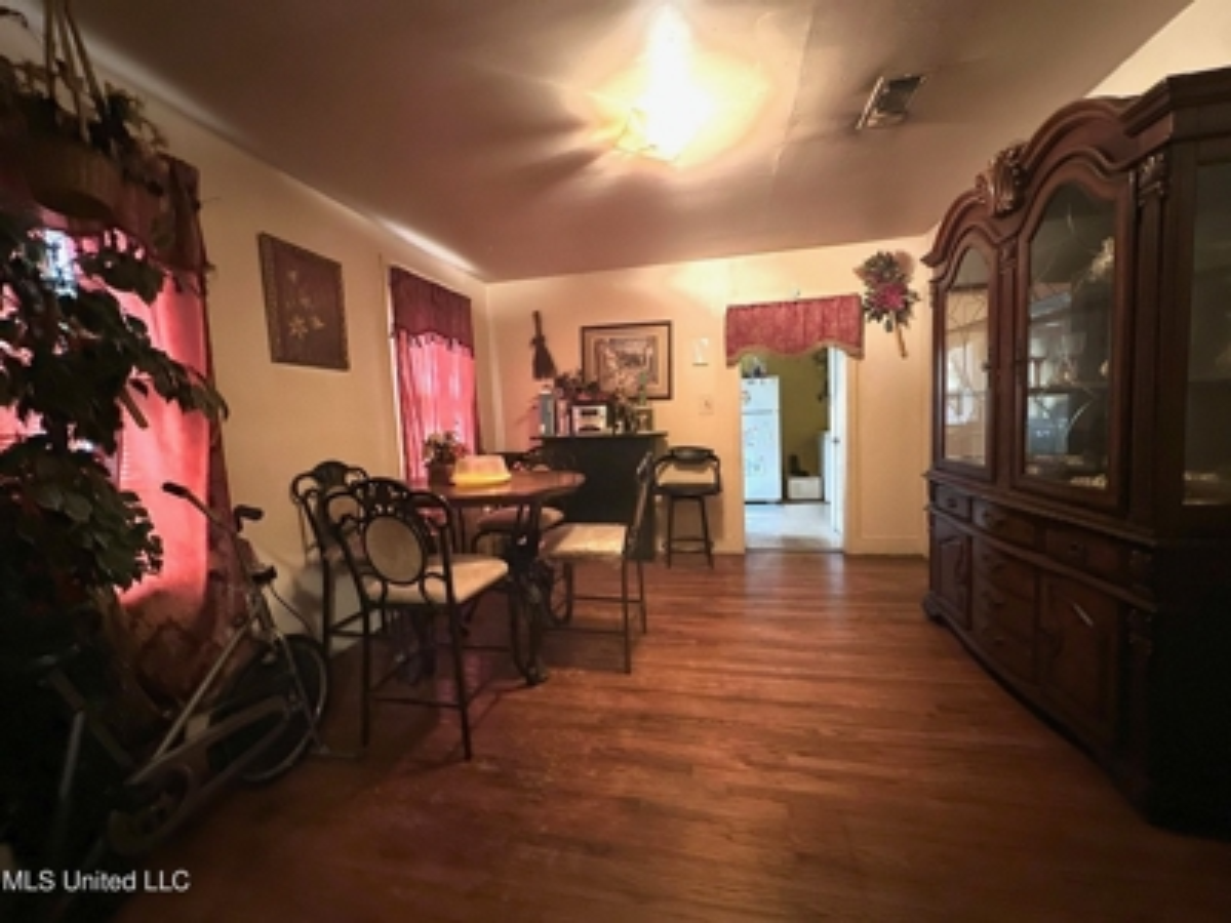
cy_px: 462
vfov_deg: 85.7
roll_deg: +2.9
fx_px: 498
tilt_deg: -5.0
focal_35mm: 14
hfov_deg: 102.1
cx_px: 616
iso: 1600
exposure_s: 1/30
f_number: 2.2
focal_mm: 2.22
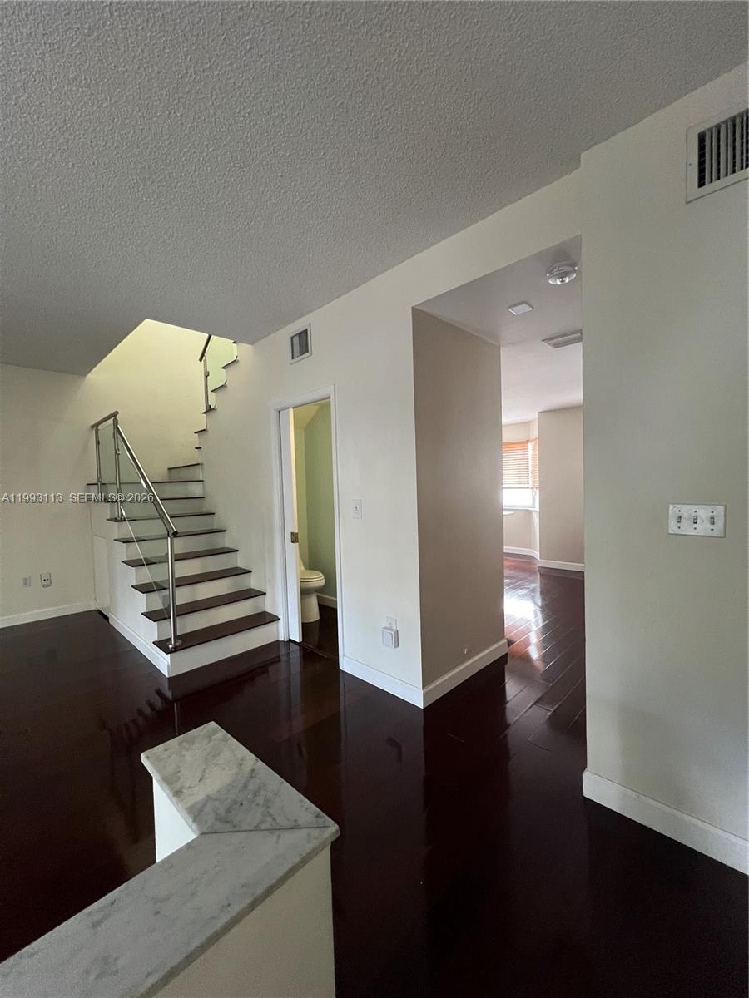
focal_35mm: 13
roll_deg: +1.8
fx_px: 375
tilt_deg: -1.7
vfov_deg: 106.2
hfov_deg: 89.9
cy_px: 499
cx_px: 374
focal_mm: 1.57
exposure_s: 1/60
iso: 400
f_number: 1.8
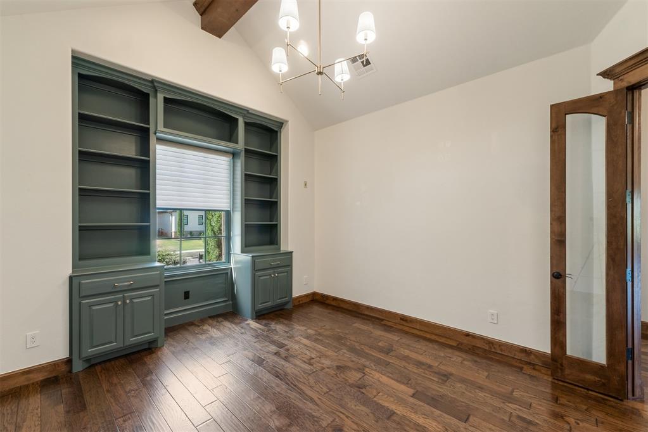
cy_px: 216
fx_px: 270
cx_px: 324
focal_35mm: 15
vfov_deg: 77.3
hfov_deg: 100.4
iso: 200
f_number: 8
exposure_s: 1/20
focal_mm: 10
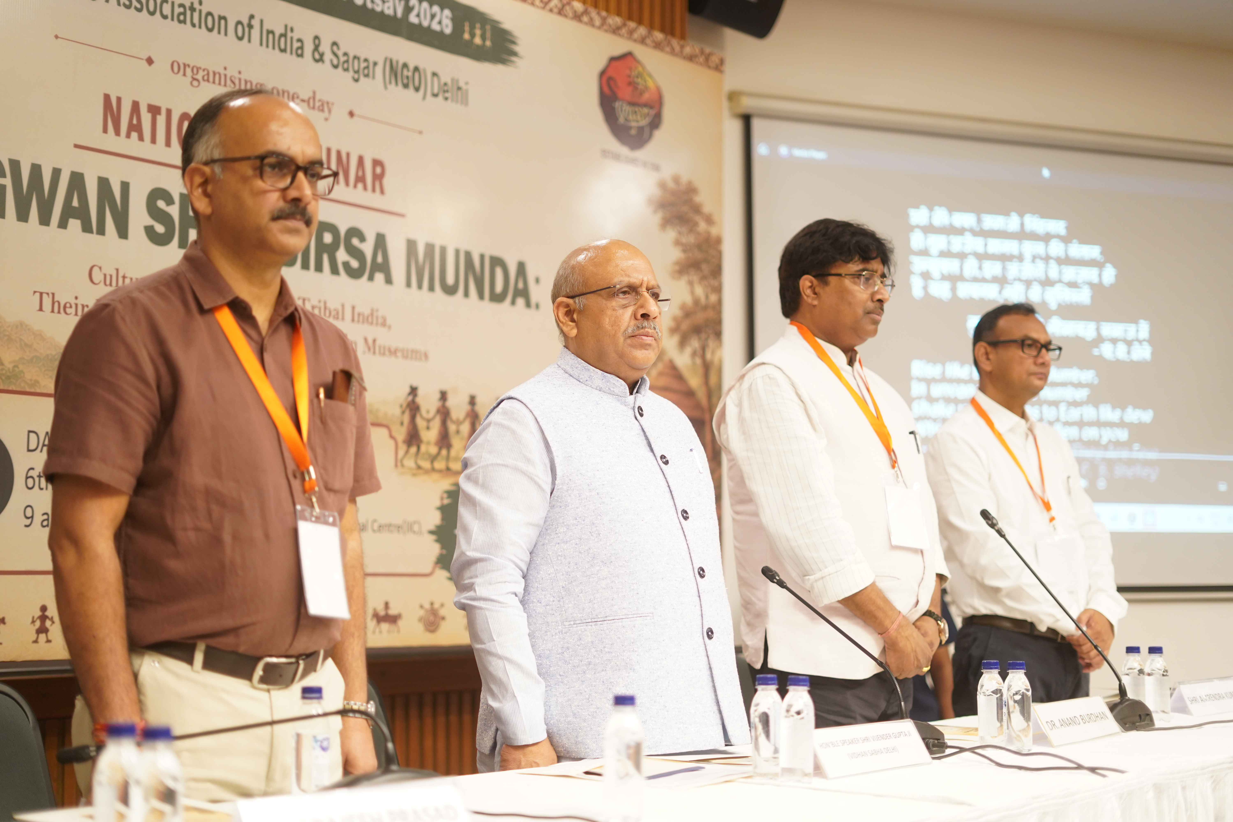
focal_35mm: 50
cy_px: 411
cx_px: 616
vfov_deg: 27.0
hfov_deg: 39.6
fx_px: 1712
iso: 1000
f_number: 1.8
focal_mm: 50
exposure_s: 1/100
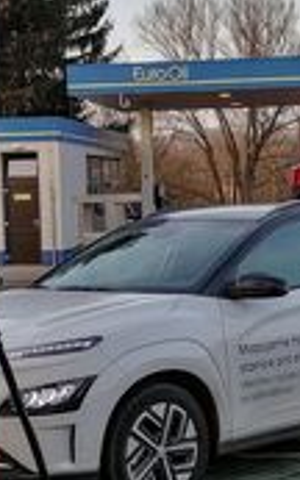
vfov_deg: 24.0
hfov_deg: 15.2
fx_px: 1126
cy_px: 316
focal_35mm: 86
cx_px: 153
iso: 50
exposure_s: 1/201
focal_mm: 5.3
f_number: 1.8
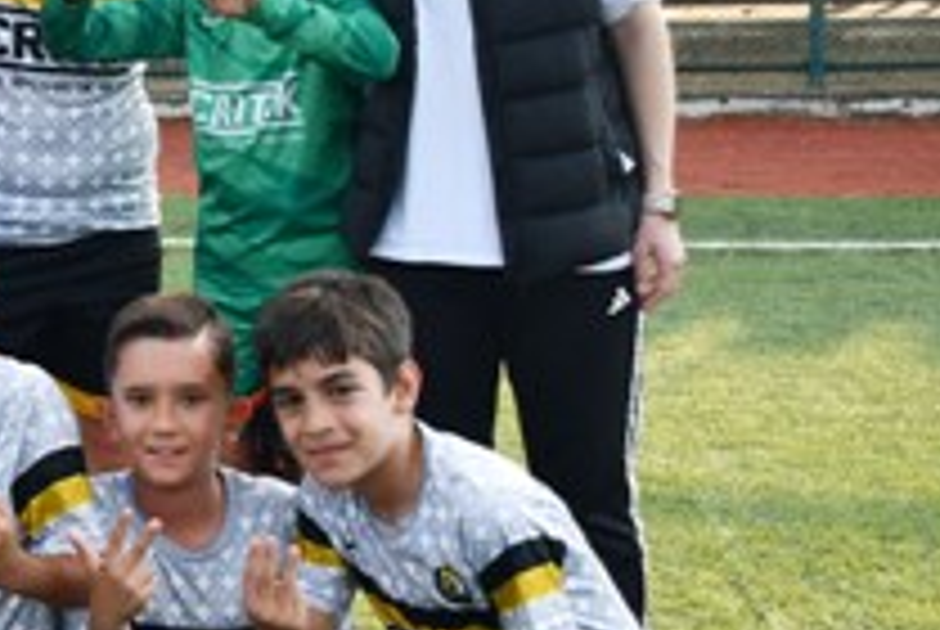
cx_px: -351
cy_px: 178
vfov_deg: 12.5
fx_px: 2876
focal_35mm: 110
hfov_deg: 17.2
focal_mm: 24
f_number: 5.6
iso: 400
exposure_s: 1/250
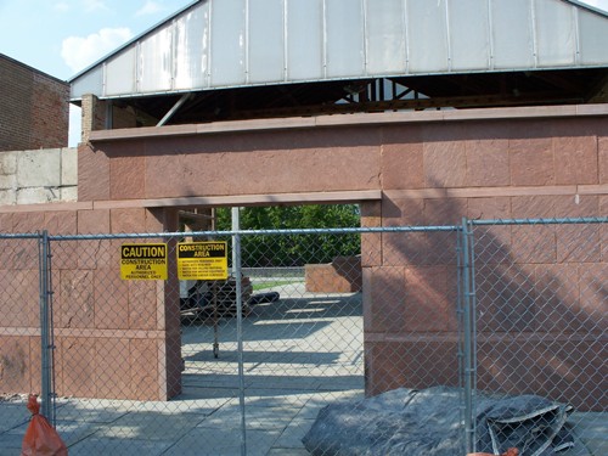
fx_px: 632
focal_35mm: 36
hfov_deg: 51.4
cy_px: 228
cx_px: 304
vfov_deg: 39.7
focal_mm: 7.54
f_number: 5
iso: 80
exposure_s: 1/250
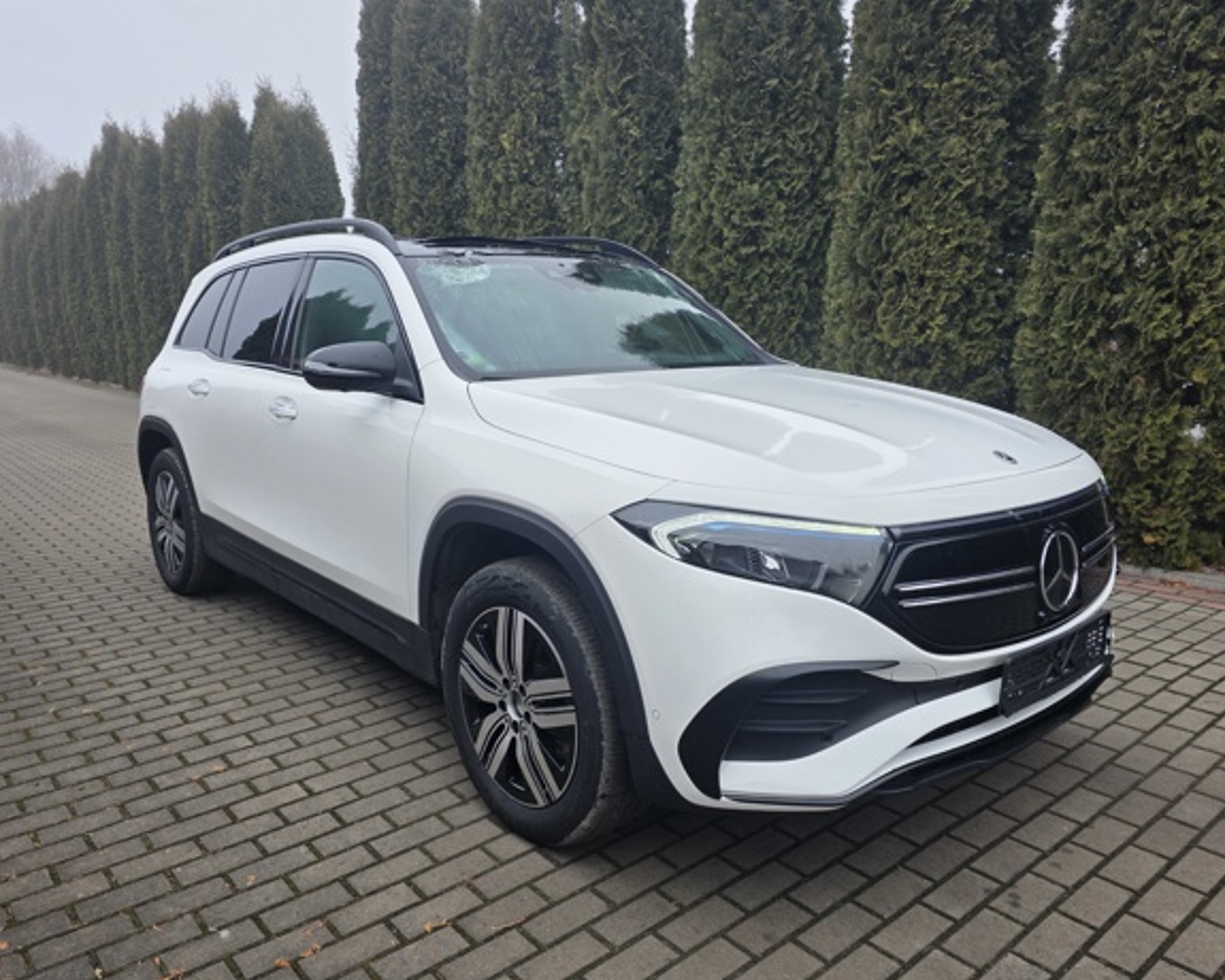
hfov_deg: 68.1
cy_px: 479
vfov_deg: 56.8
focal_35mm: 25
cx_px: 597
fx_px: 906
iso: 32
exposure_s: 1/359
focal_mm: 6.3
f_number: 1.7
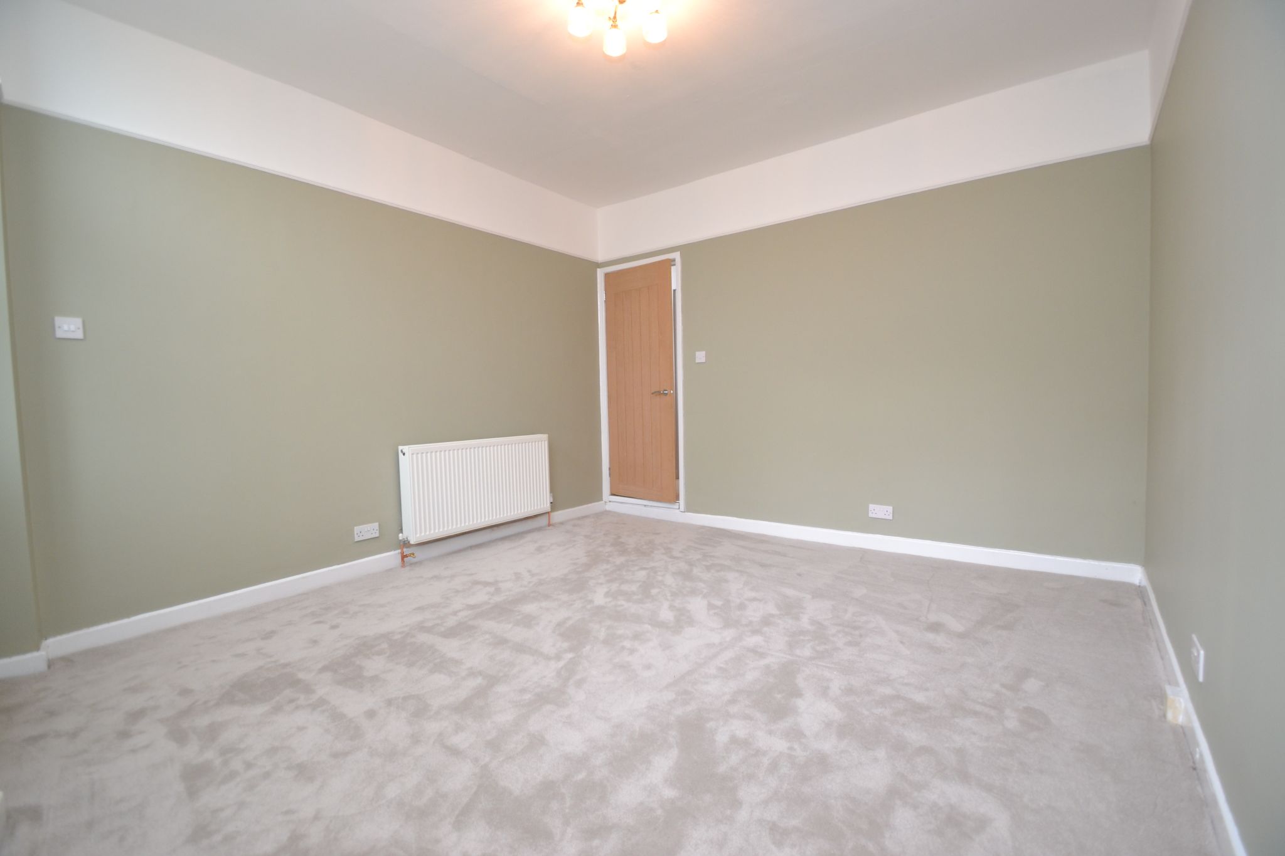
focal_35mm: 15
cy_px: 428
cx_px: 642
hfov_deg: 100.4
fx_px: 535
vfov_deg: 77.3
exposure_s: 1/60
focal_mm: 10
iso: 640
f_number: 3.5
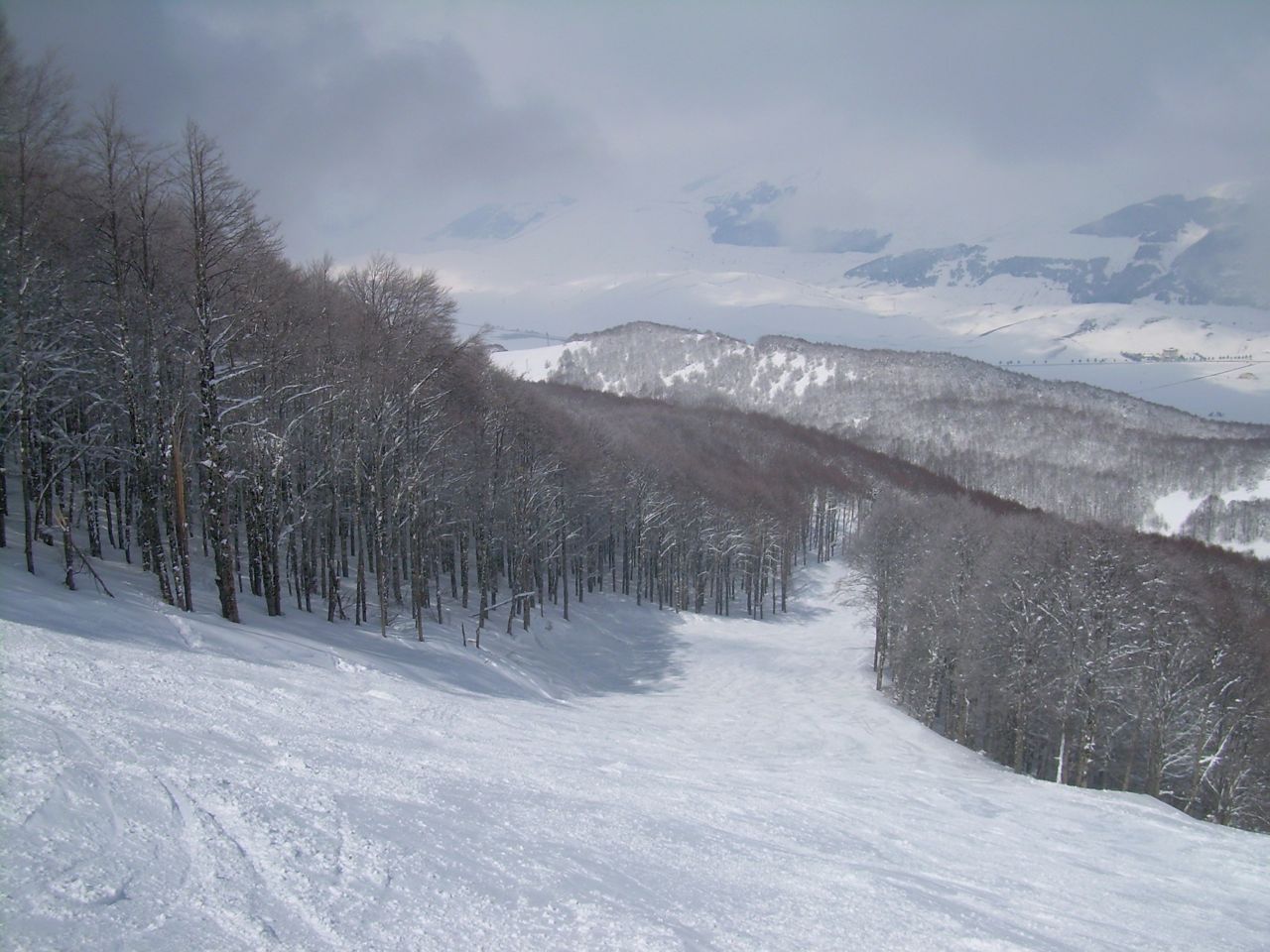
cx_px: 635
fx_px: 1394
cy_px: 476
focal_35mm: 38
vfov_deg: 37.7
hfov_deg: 49.0
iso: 50
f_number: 4.6
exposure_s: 1/1414
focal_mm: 6.3
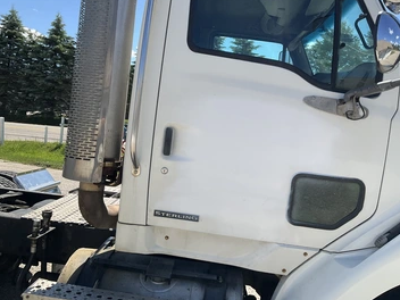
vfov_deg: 42.9
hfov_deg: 55.3
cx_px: 208
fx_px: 381
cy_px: 135
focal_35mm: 33
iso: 25
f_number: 1.8
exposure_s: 1/1311
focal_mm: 3
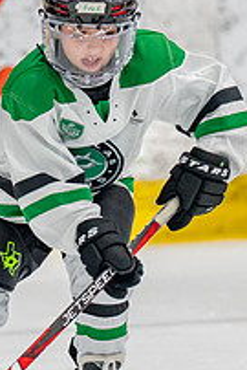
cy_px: 192
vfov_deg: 2.6
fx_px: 8065
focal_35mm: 785
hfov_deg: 1.8
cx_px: 27
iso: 1000
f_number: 2.8
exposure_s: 1/1250
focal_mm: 162
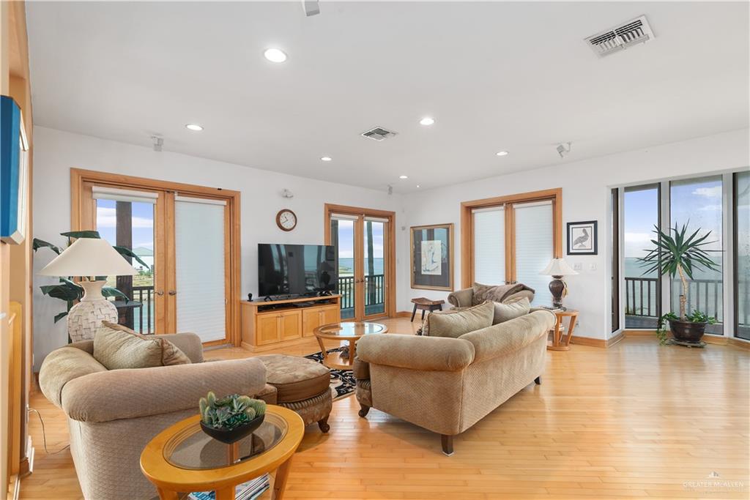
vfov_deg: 73.8
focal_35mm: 16
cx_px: 375
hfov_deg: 96.7
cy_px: 250
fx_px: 333
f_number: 9
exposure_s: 1/6
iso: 160
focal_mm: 16
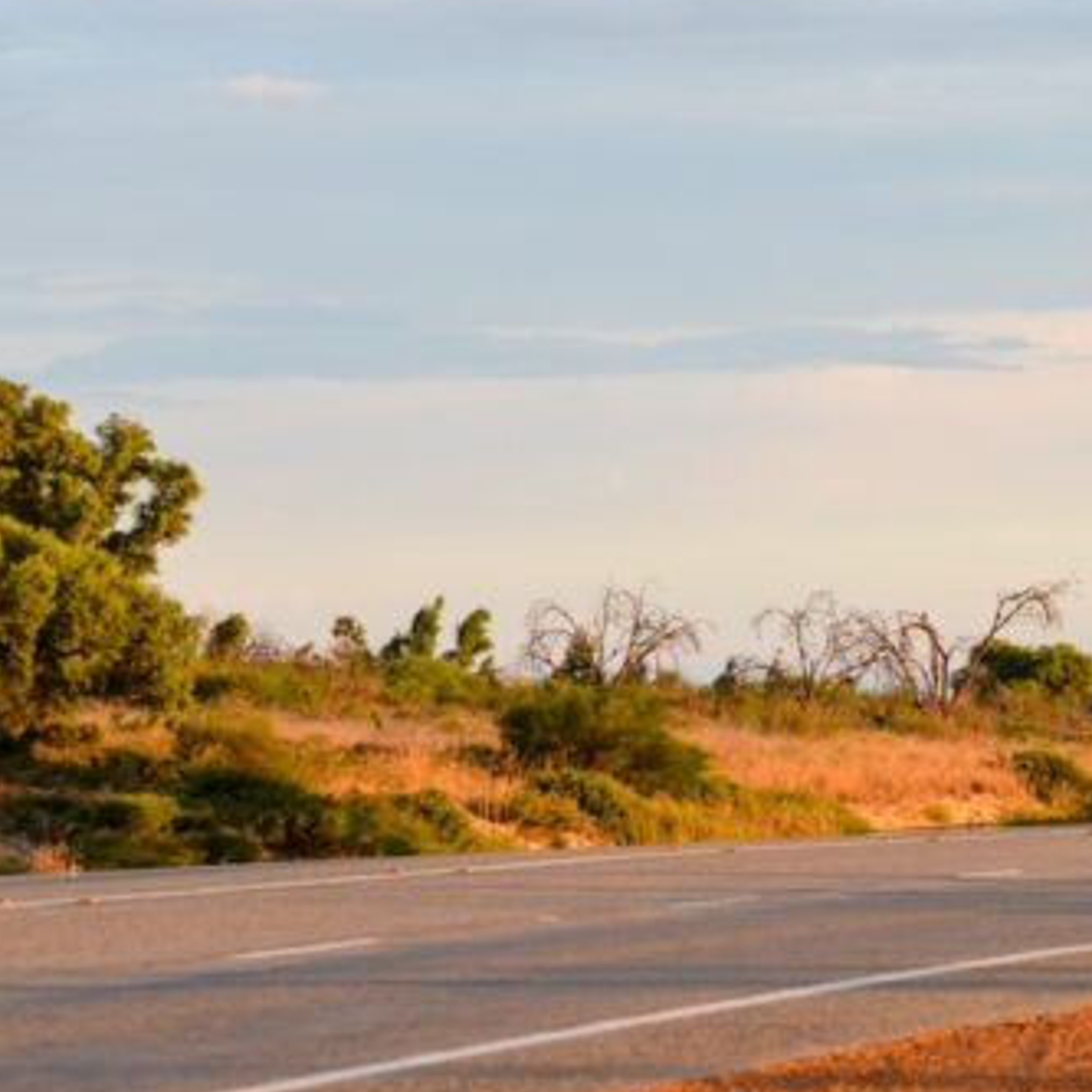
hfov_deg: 6.0
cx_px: 1177
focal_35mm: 293
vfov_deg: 6.0
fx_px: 10457
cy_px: 617
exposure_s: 1/125
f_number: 5.6
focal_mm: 102
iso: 320
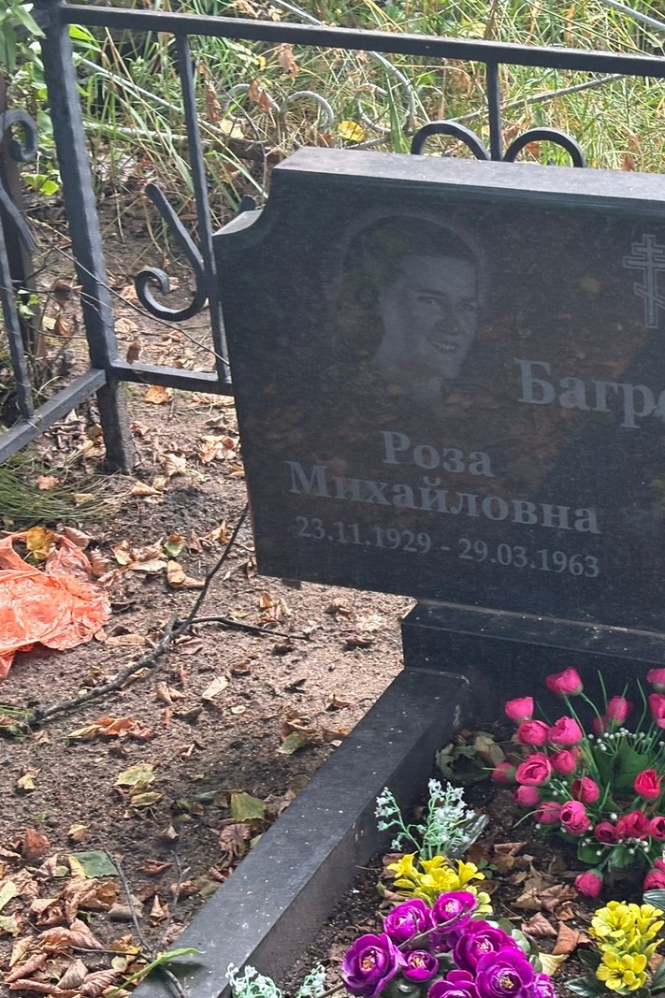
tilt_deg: -27.6
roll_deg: +1.9
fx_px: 2023
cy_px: 498
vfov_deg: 27.7
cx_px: 643
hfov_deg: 18.3
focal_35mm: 73
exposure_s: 1/60
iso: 64
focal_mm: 5.96
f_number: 1.6
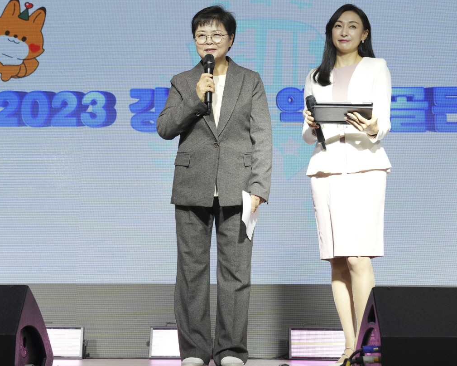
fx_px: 1041
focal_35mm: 77
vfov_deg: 19.8
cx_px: 222
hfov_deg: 24.8
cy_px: 125
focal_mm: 46
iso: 320
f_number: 4
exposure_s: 1/160
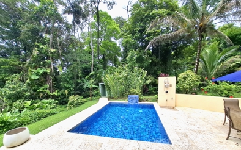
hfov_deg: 105.3
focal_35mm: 14
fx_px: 92
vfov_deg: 78.1
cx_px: 119
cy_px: 87
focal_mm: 1.74
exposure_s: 1/782
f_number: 2.2
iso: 40
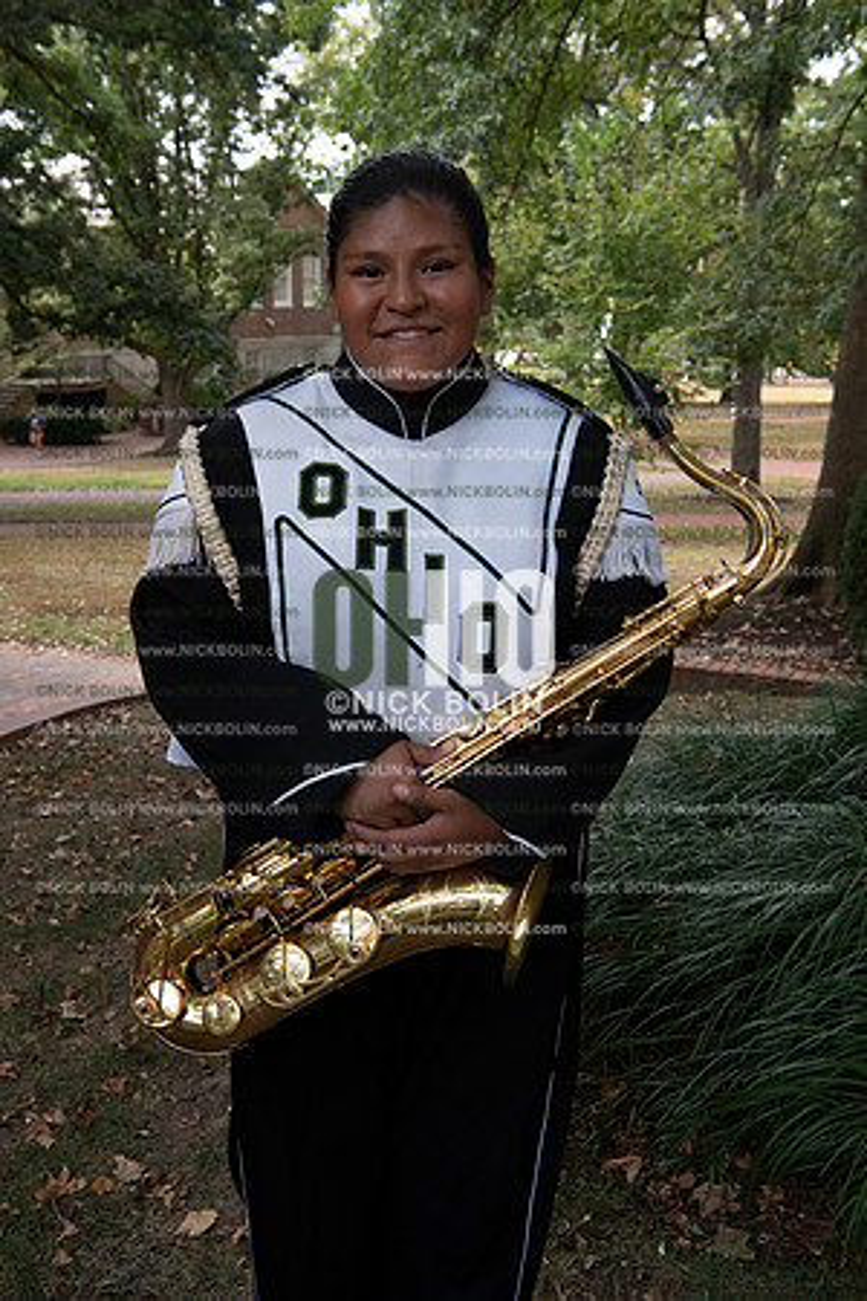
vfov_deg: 48.5
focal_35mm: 40
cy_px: 650
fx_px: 1445
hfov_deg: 33.4
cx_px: 434
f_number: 8
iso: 500
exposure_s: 1/100
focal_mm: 40
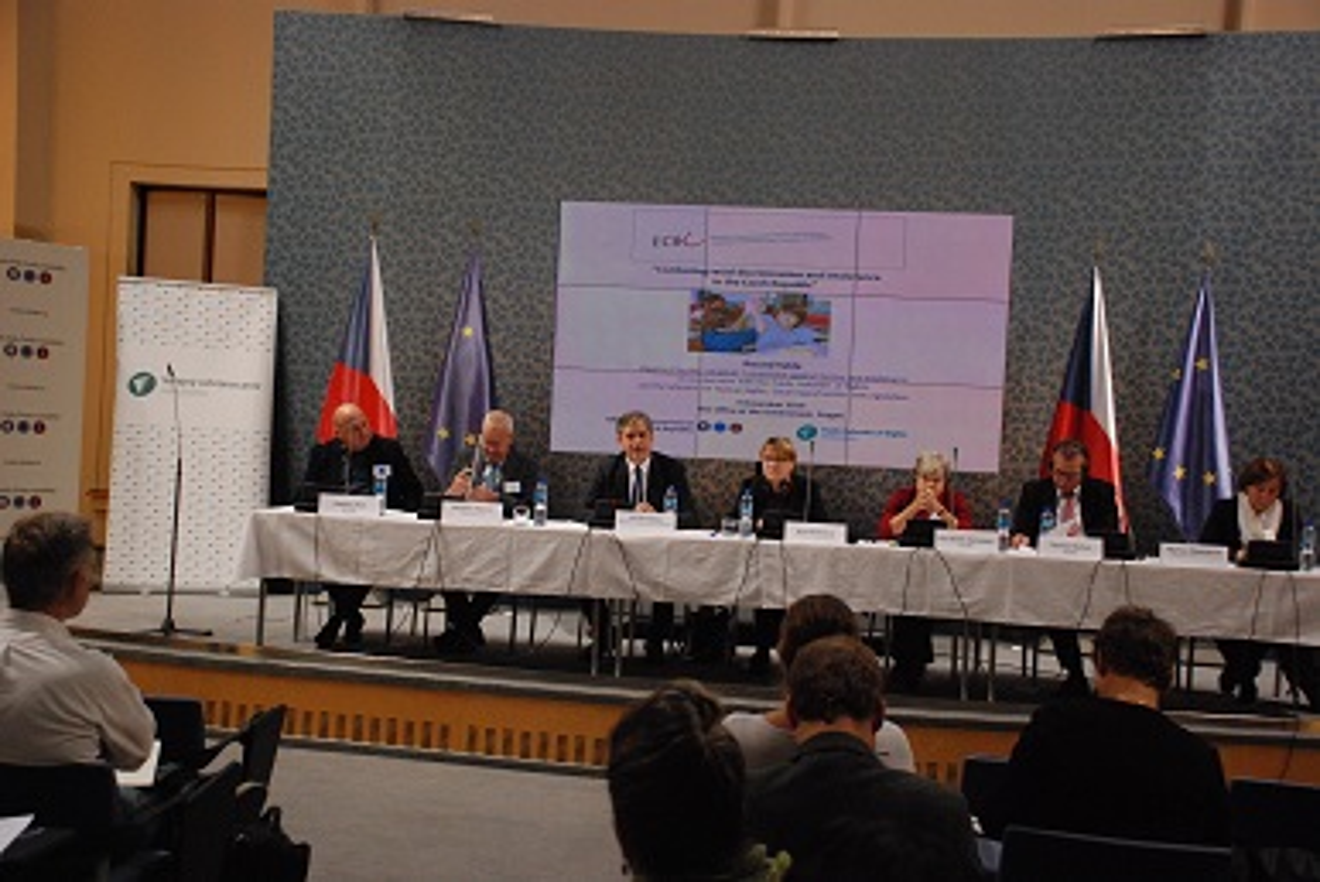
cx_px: 660
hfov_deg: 42.3
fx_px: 1706
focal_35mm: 46
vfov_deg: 29.0
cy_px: 441
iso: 1600
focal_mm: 31
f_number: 5
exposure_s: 1/100
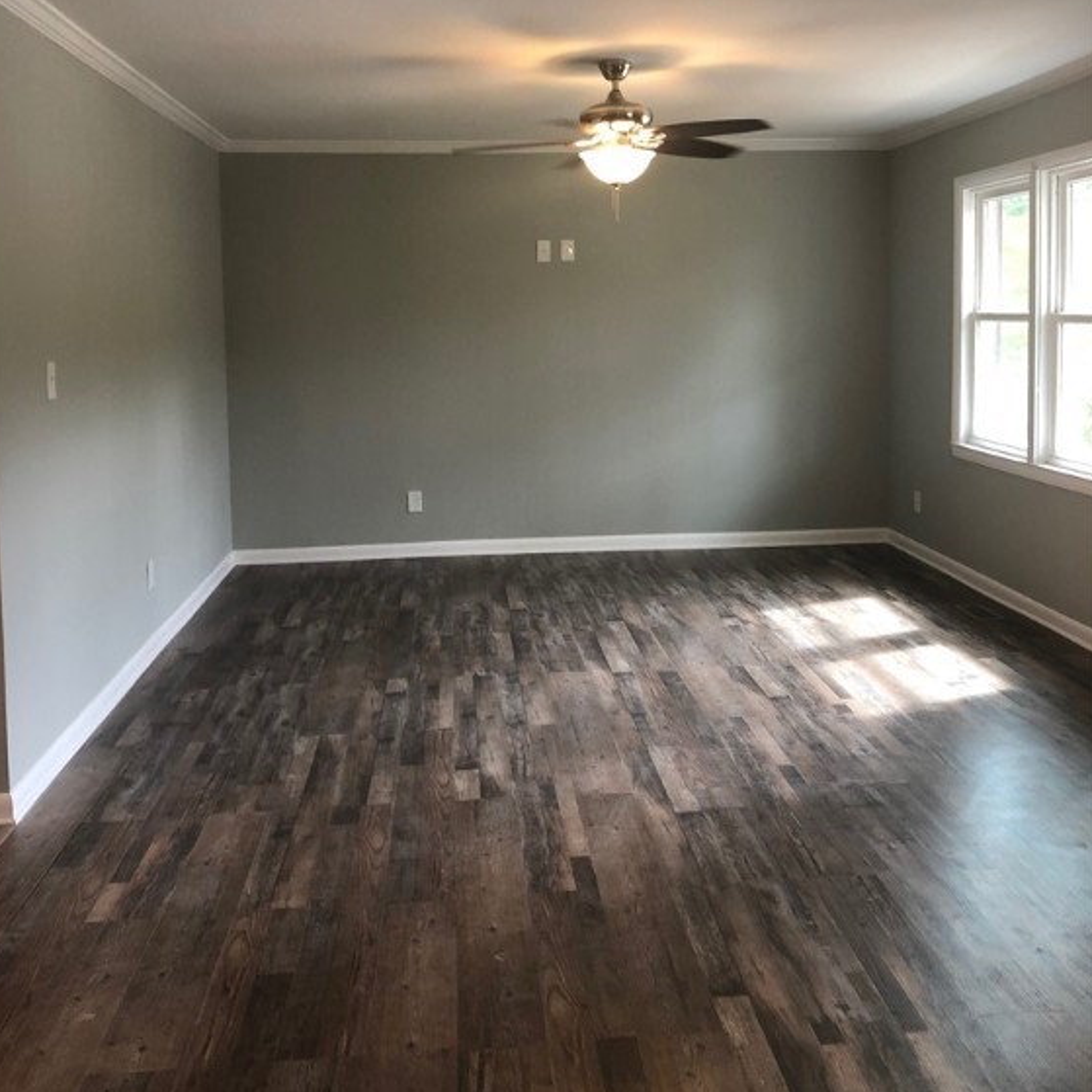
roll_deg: -0.3
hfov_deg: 48.4
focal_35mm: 34
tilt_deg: -5.3
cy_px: 412
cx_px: 535
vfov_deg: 48.0
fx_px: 1213
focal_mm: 3.99
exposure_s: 1/24
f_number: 1.8
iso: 40
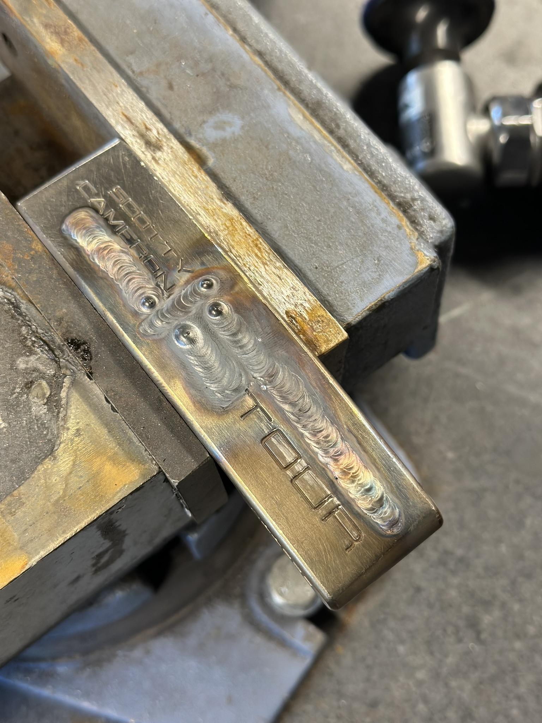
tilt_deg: -67.3
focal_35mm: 48
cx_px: 271
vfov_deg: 39.7
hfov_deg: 30.3
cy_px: 362
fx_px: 1002
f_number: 1.78
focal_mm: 6.86
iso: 160
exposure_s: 1/60
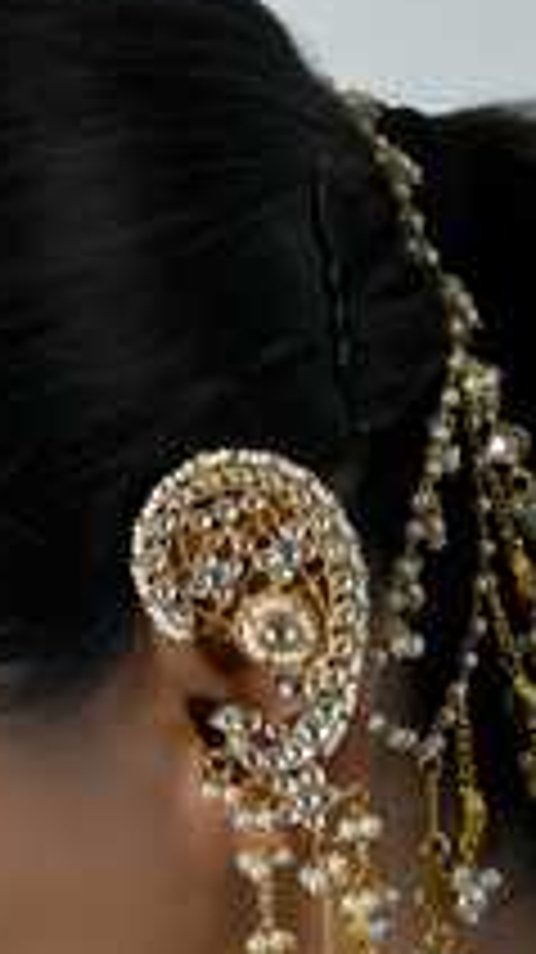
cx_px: 77
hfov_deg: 9.3
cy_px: 970
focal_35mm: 130
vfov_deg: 16.2
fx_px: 3290
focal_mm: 50
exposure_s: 1/125
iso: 500
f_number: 7.1
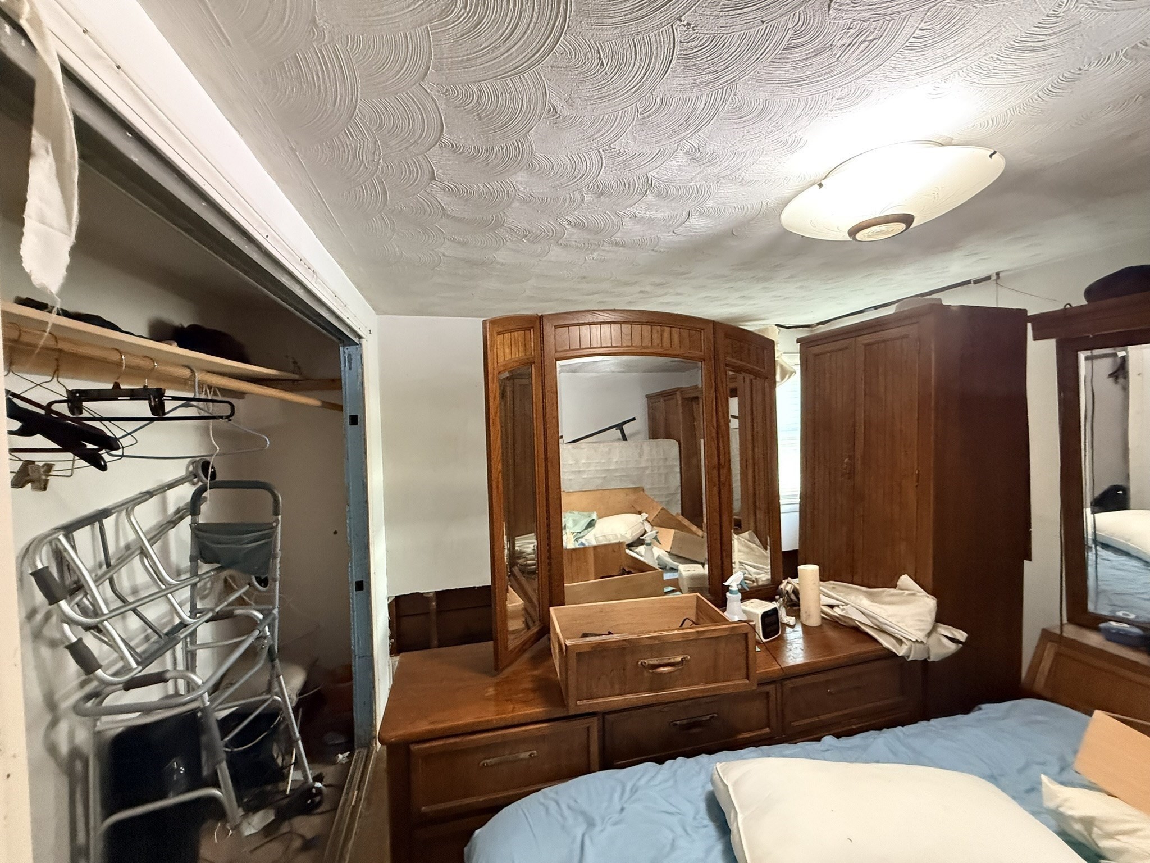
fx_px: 465
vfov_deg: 85.7
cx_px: 575
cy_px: 432
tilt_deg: +0.2
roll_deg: +1.3
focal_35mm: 14
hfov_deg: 102.1
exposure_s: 1/60
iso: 800
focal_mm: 2.22
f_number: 2.2
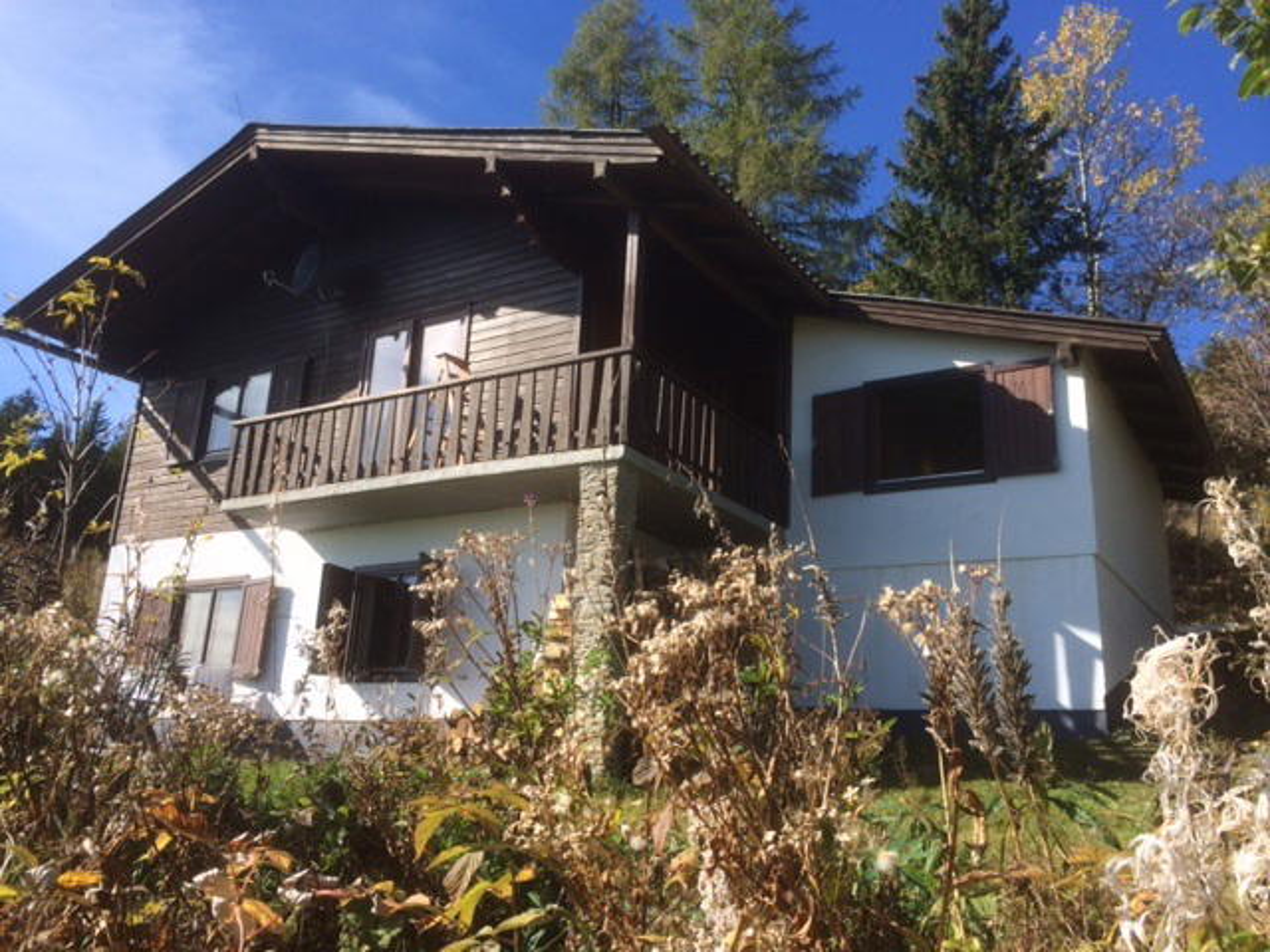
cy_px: 476
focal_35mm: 30
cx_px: 635
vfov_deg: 46.8
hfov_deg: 60.0
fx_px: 1101
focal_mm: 4.12
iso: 40
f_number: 2.2
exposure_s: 1/1244
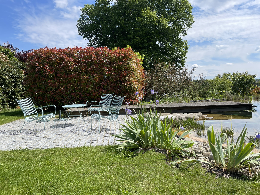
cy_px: 98
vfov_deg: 54.9
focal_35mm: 25
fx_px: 188
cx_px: 130
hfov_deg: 69.4
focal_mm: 5.1
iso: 32
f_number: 1.6
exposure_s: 1/2857
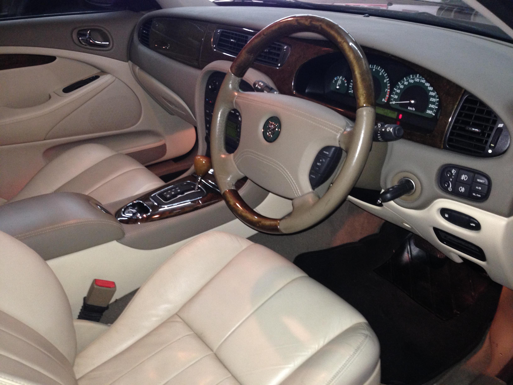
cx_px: 256
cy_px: 192
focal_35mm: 33
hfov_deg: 55.4
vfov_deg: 42.9
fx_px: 489
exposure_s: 1/16
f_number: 2.4
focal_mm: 4.12
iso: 200
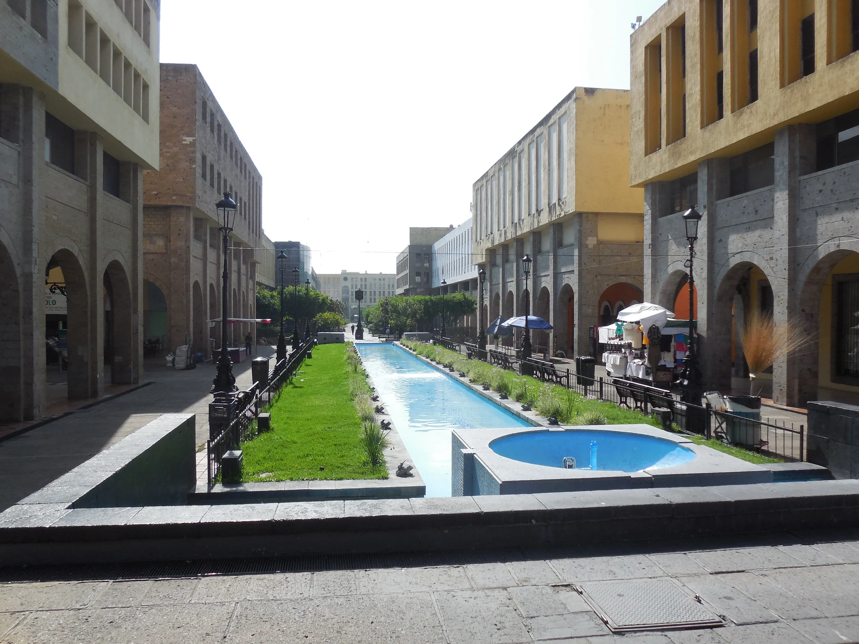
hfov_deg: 67.3
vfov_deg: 53.1
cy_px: 322
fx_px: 645
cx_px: 430
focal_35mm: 26
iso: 125
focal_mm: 4.6
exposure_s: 1/1000
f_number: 3.5
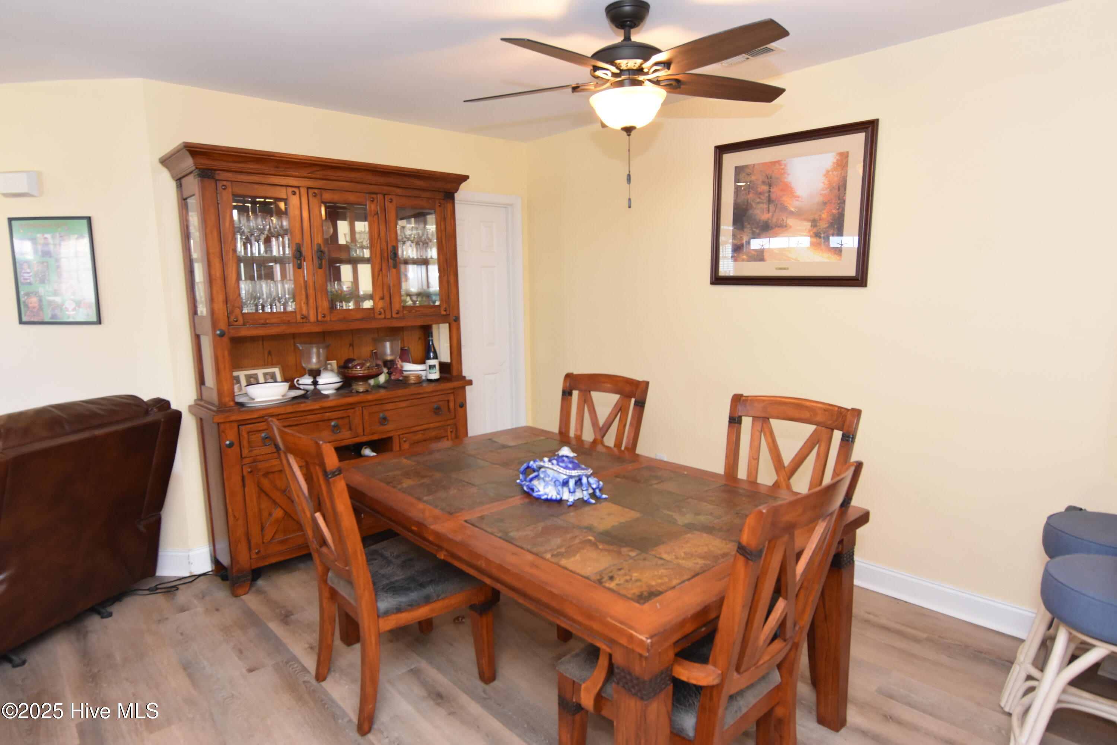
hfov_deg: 85.4
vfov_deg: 63.2
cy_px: 372
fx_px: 605
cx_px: 558
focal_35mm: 20
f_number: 4
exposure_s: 1/60
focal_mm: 13
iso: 1400
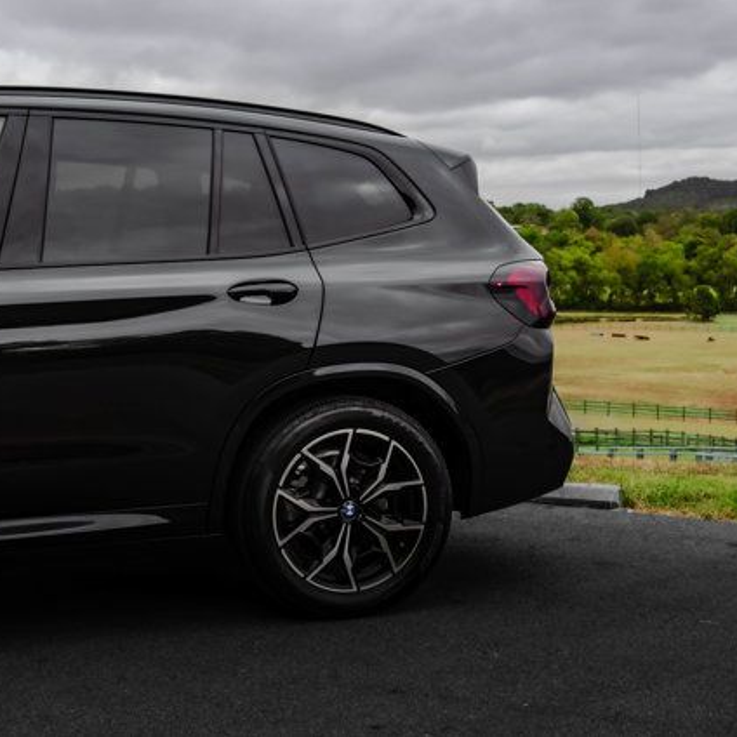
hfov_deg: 29.0
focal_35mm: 59
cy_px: 368
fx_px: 1421
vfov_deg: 29.1
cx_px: 419
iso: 640
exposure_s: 1/640
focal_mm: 46
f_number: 9
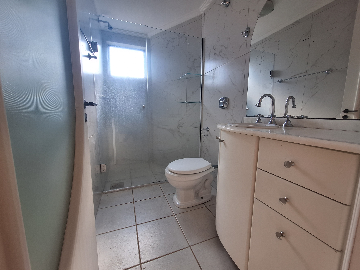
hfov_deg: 106.2
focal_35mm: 13
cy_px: 135
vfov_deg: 89.9
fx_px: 135
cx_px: 180
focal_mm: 1.74
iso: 50
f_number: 2.2
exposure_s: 1/60
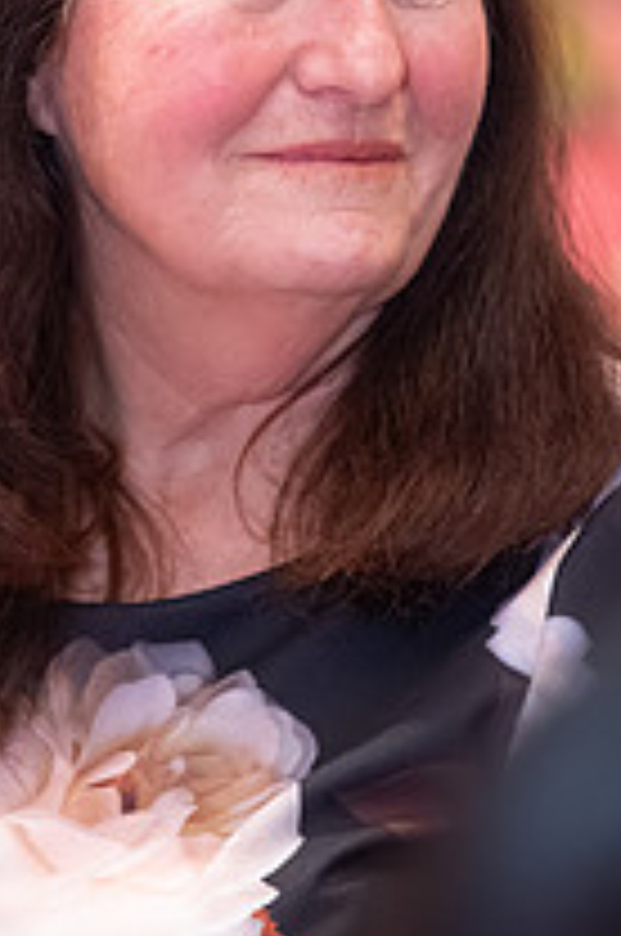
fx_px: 11215
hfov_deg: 3.2
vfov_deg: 4.8
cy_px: 378
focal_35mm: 432
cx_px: 227
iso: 8000
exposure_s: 1/125
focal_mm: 200
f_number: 3.2
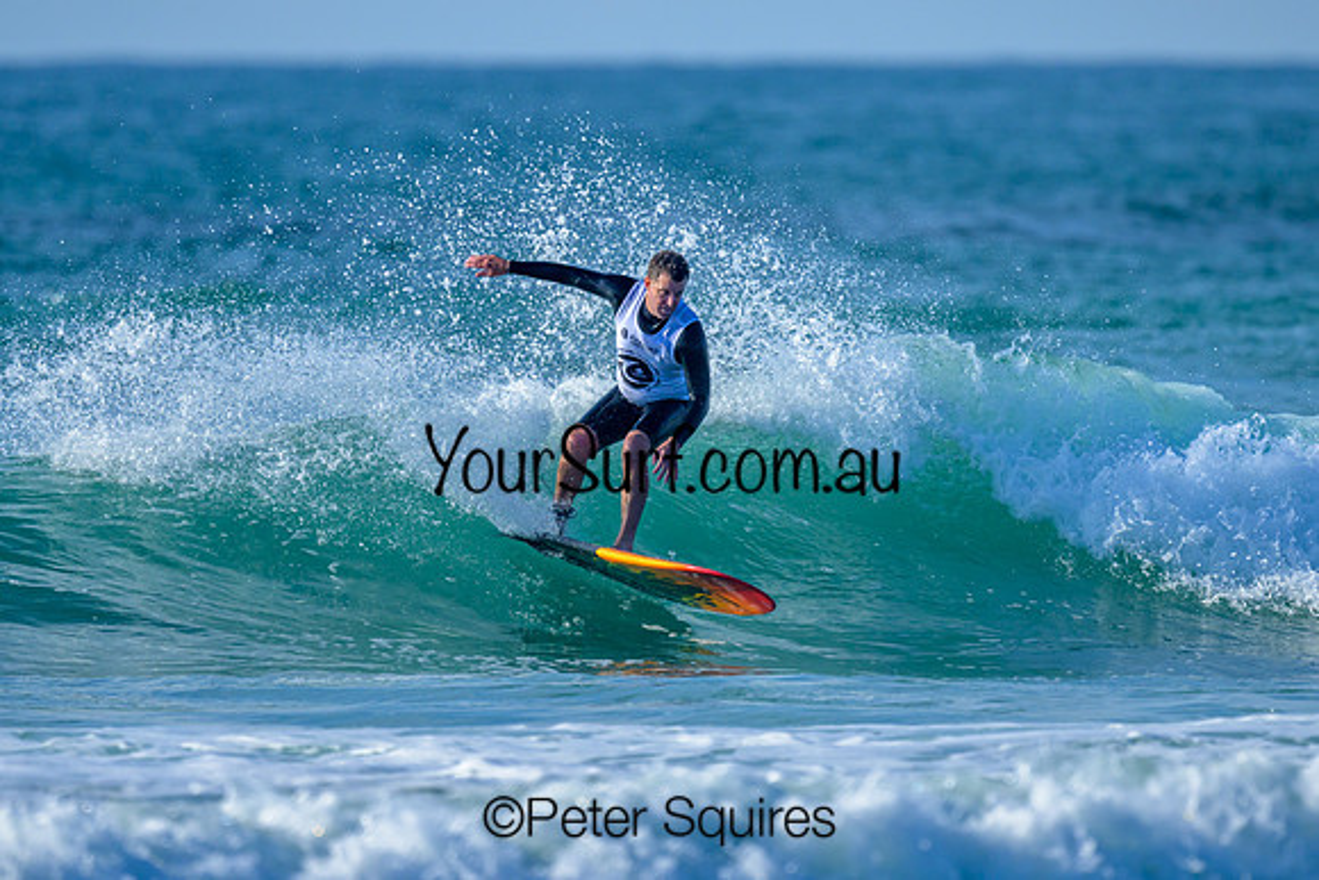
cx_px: 594
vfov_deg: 1.3
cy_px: 369
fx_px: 40309
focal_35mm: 1100
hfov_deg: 1.9
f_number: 6.3
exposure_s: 1/2000
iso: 280
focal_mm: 800
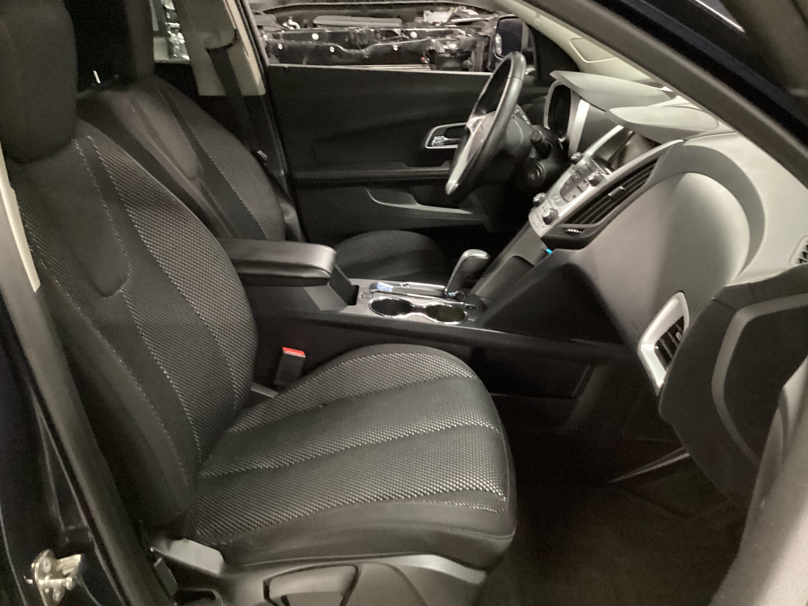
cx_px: 408
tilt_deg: -25.4
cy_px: 297
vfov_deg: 44.2
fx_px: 747
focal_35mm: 32
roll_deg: +0.7
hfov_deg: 56.8
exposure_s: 1/20
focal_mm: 3.3
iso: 800
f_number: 2.4
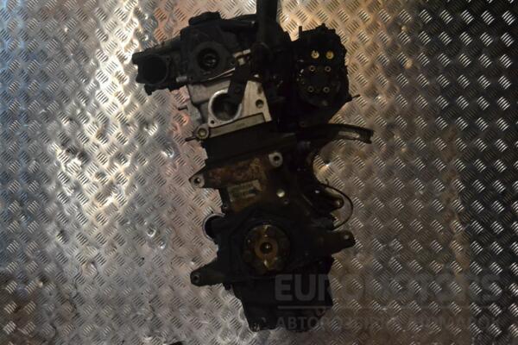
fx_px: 561
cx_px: 259
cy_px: 172
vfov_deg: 34.2
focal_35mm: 39
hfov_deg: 49.6
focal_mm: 26
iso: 3200
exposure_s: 1/160
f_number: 6.3
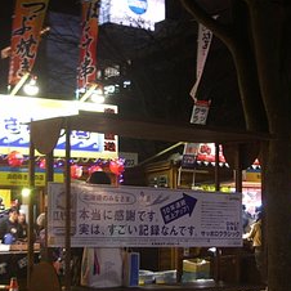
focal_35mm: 70
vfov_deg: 24.6
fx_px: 666
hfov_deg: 24.6
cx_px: 165
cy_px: 183
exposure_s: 1/10
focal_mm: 5.8
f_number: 2.6
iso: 100
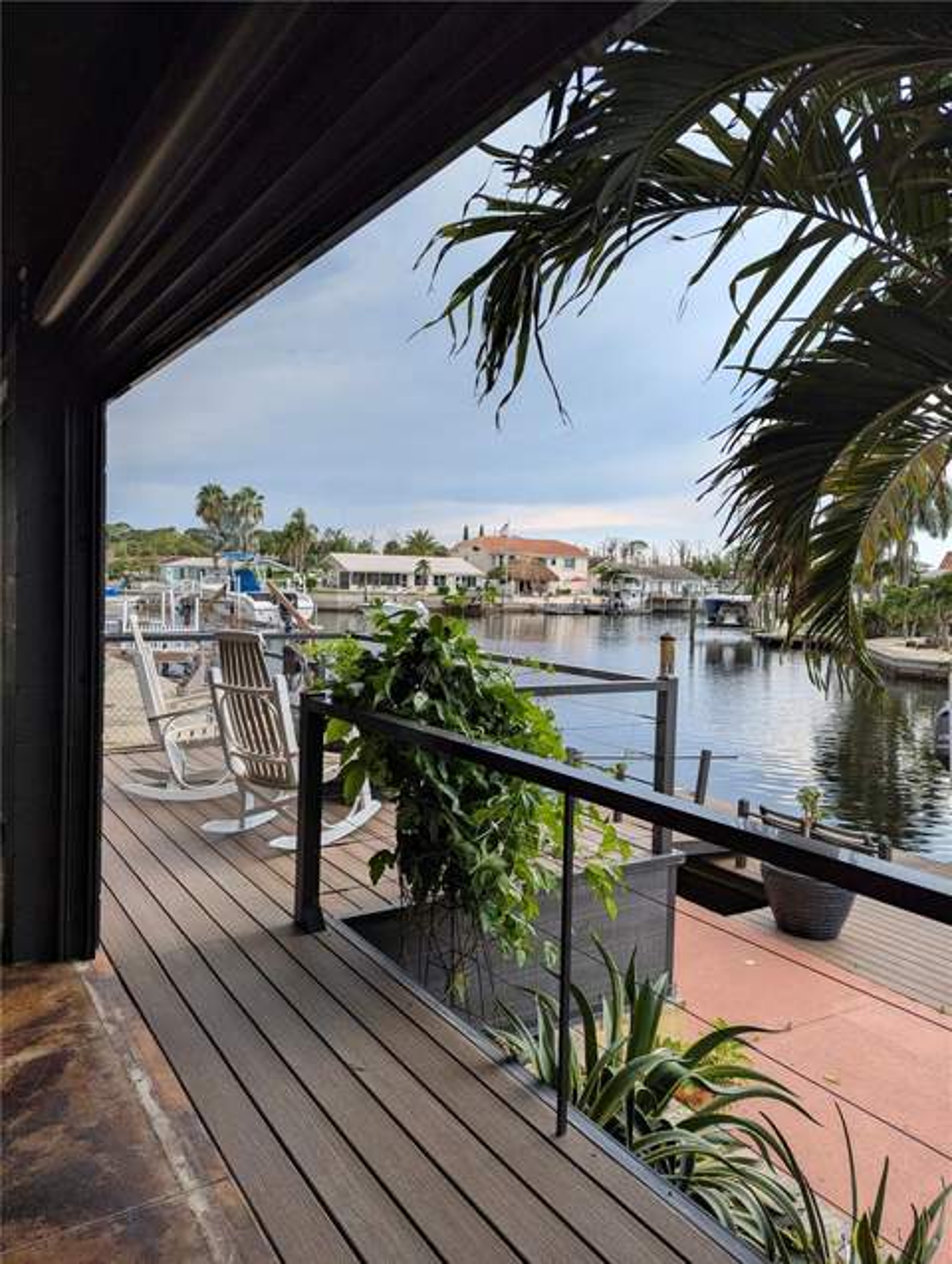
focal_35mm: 24
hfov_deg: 57.0
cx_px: 476
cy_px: 632
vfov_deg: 71.5
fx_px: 877
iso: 42
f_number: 1.85
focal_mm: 6.81
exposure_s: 1/820
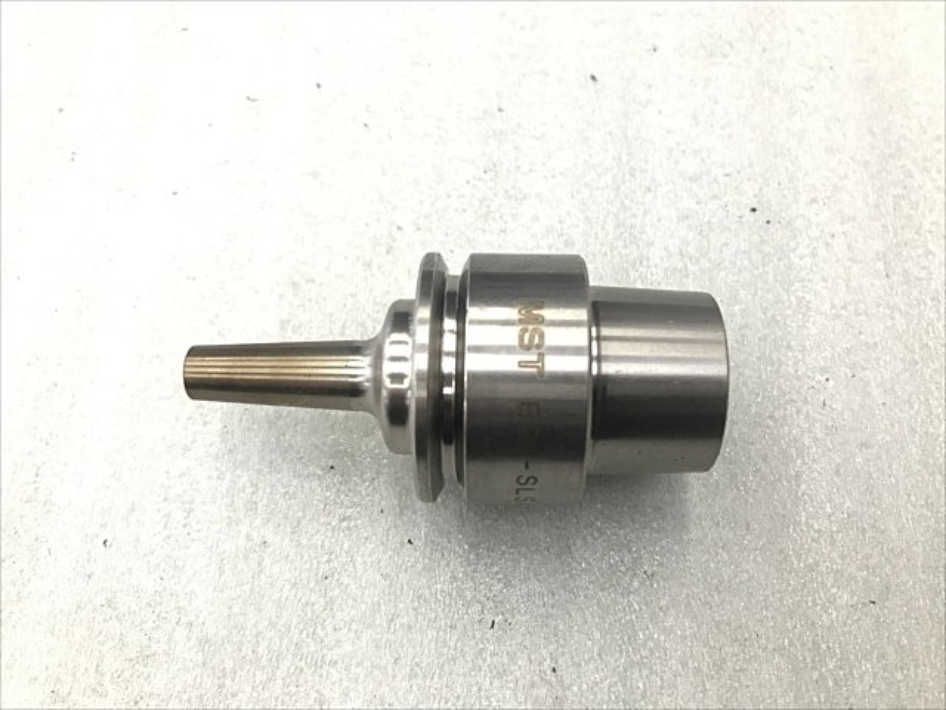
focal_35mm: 28
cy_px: 355
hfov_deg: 63.4
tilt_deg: -68.0
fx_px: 765
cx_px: 473
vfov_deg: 49.7
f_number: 1.8
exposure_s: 1/33
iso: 40
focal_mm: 3.99
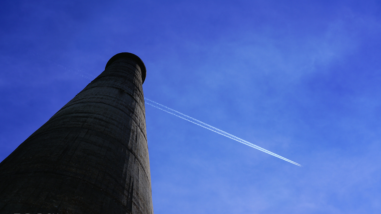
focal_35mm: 58
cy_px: 123
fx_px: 586
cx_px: 191
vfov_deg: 20.7
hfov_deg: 36.0
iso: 50
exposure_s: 1/200
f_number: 9
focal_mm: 55
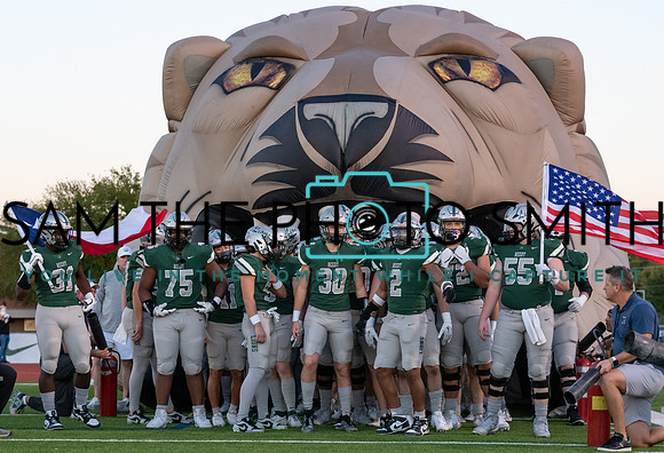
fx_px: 1772
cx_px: 347
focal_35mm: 95
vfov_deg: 14.6
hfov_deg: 21.2
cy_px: 289
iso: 2500
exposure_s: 1/1250
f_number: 4
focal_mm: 70
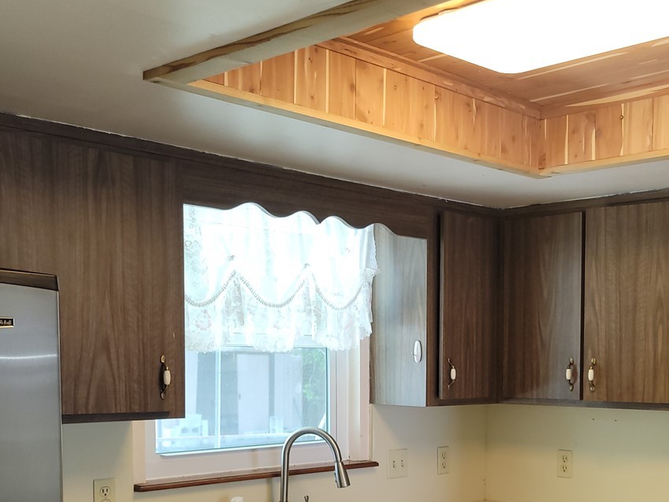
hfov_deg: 38.5
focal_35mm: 49
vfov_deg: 29.0
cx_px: 441
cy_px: 404
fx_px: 947
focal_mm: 5.4
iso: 64
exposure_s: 1/60
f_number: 1.8
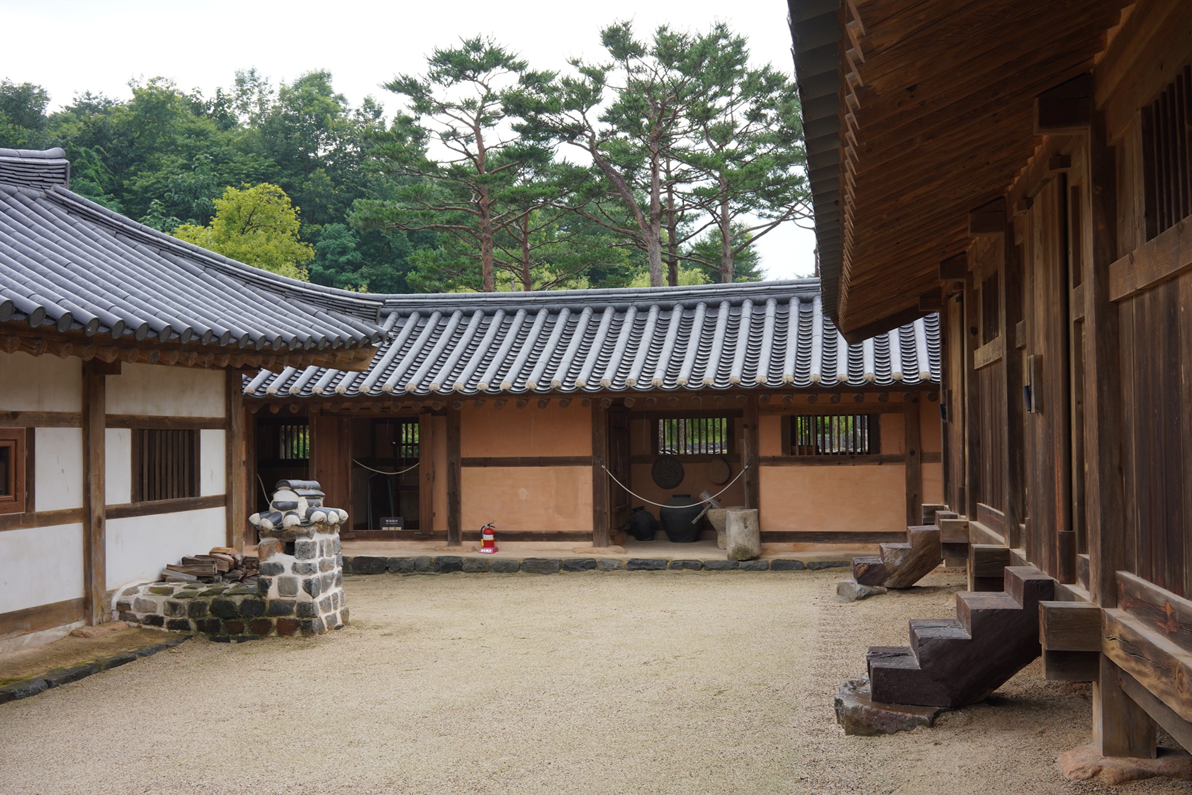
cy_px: 398
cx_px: 596
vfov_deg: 37.9
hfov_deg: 54.4
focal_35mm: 35
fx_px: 1159
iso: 200
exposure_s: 1/80
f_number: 10
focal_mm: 35
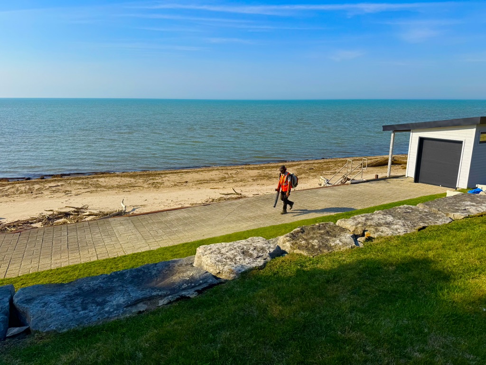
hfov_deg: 71.6
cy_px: 182
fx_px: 337
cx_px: 243
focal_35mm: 24
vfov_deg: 56.8
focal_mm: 6.76
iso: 80
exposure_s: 1/5814
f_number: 1.78
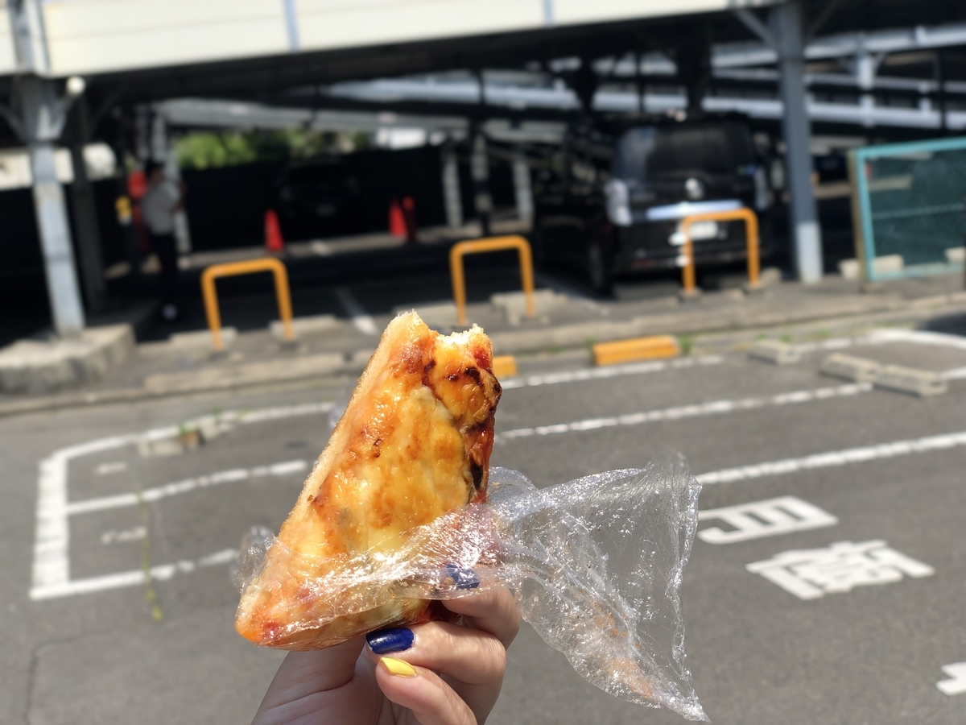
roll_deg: +6.5
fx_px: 1451
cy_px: 362
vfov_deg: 28.0
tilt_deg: -7.0
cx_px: 483
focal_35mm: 52
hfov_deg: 36.8
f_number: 2.4
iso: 16
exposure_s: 1/923
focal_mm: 6
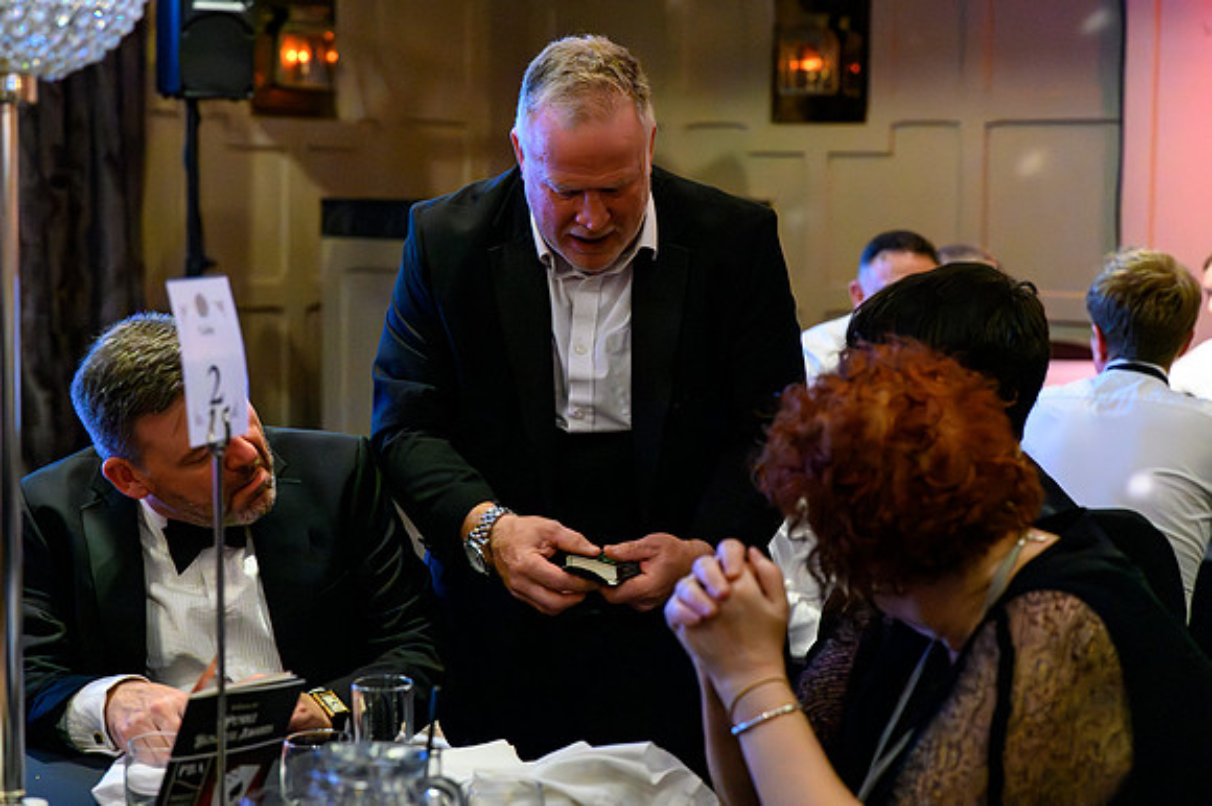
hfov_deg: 28.9
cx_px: 606
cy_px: 403
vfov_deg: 19.4
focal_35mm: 70
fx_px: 2355
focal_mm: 70
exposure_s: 1/400
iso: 51200
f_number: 4
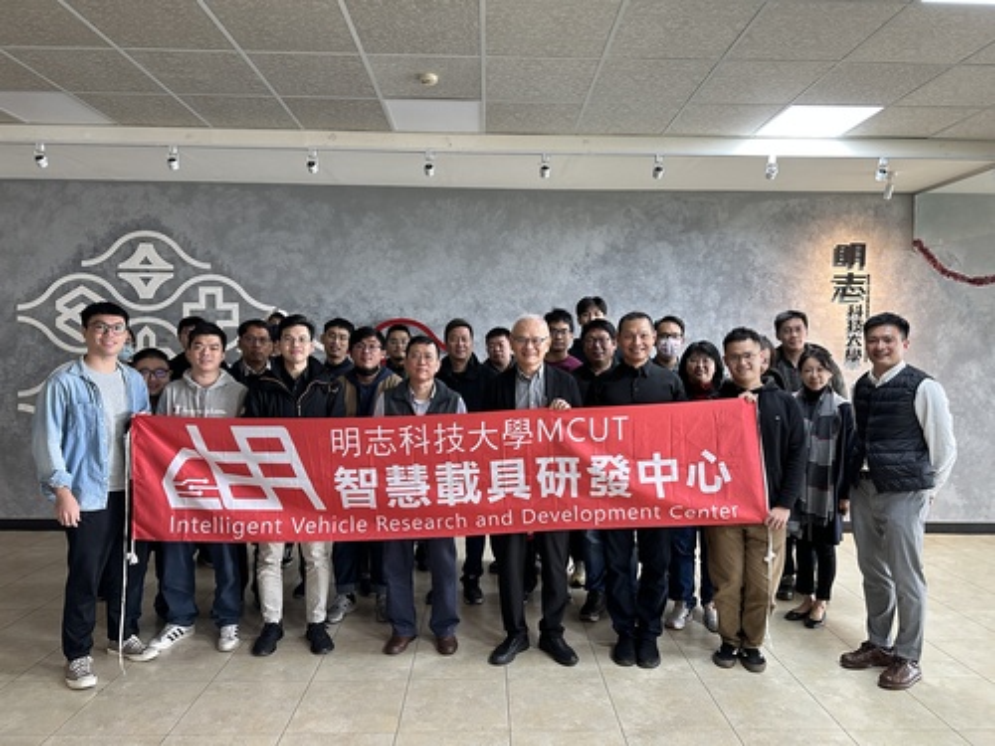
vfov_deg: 56.8
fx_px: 690
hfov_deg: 71.6
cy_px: 373
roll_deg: -0.4
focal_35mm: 24
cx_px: 498
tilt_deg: -2.3
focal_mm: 6.86
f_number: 1.78
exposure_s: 1/60
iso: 200
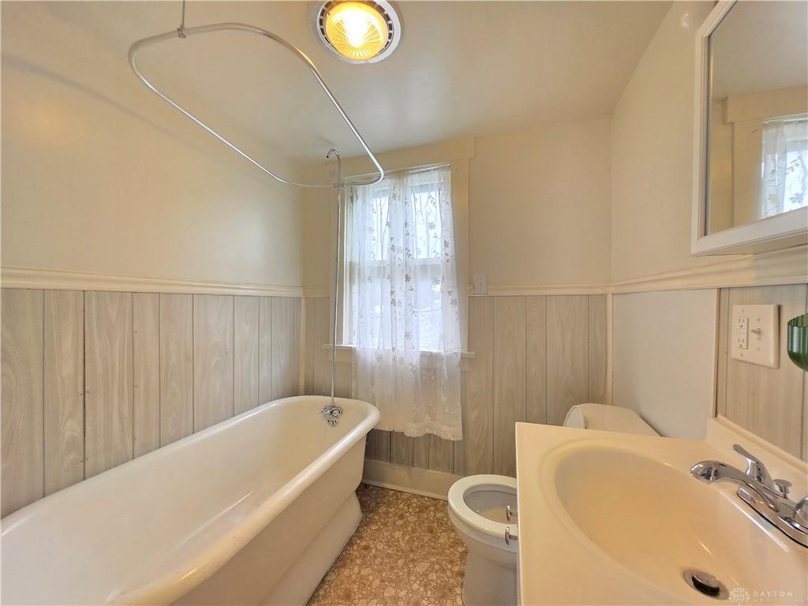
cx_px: 404
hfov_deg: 106.2
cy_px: 303
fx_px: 303
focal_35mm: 13
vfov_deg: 89.9
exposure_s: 1/60
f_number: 2.2
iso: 125
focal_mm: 1.7
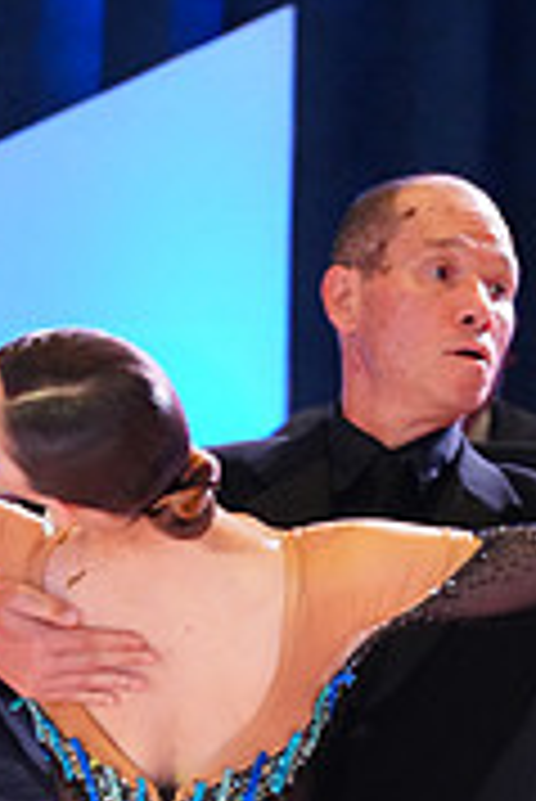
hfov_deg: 2.1
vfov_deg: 3.2
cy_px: 1179
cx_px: 191
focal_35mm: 651
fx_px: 14510
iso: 4000
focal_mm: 200
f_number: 4.5
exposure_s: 1/250
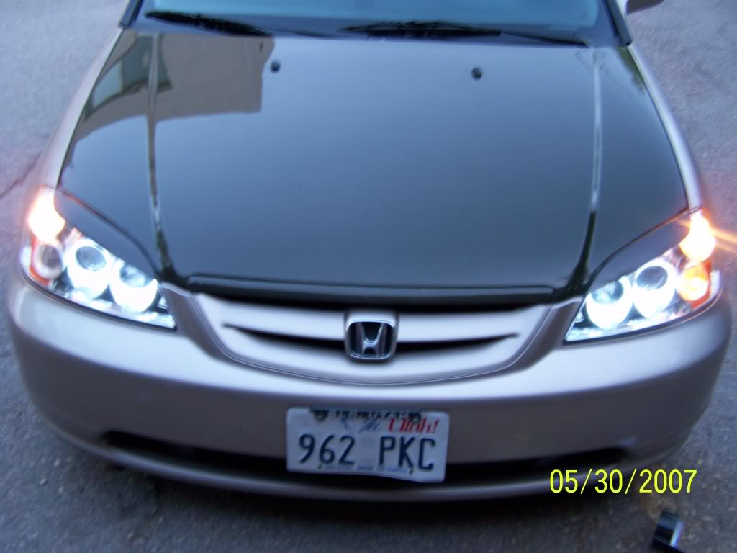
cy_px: 276
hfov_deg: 49.0
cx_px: 368
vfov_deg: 37.7
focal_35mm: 38
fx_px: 809
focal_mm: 6.3
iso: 64
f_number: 2.8
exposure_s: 1/2
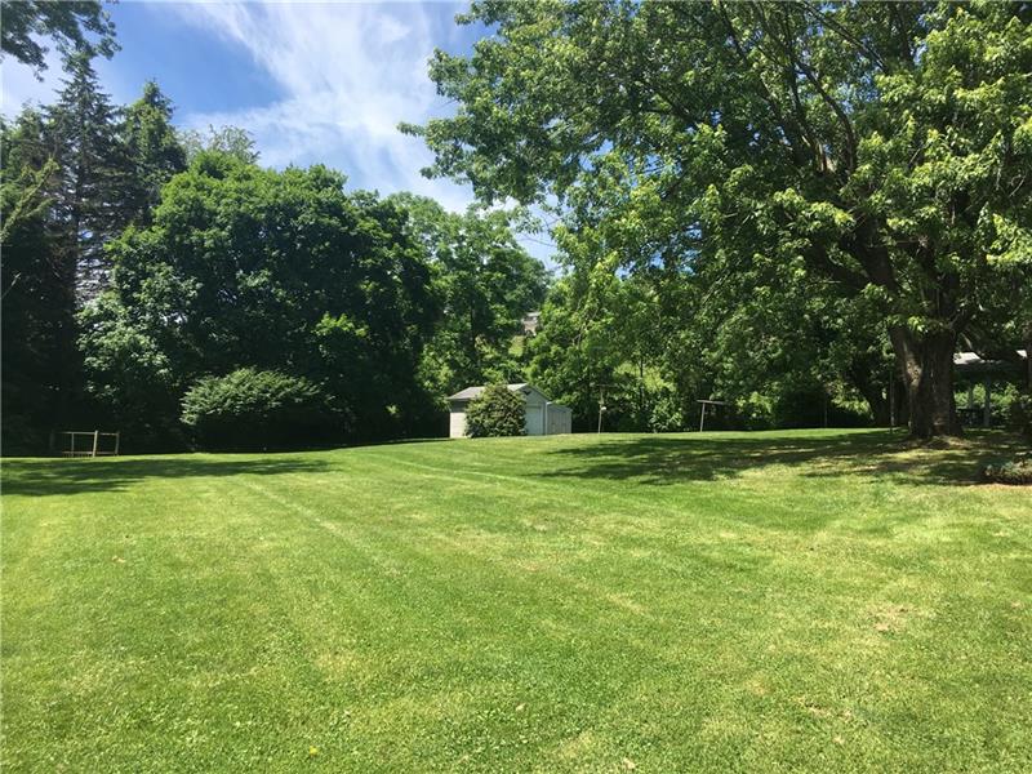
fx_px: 865
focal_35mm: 29
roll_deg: -0.6
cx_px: 516
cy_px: 387
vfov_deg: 48.2
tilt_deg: +2.0
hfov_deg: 61.7
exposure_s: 1/845
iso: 25
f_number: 2.2
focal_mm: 4.15
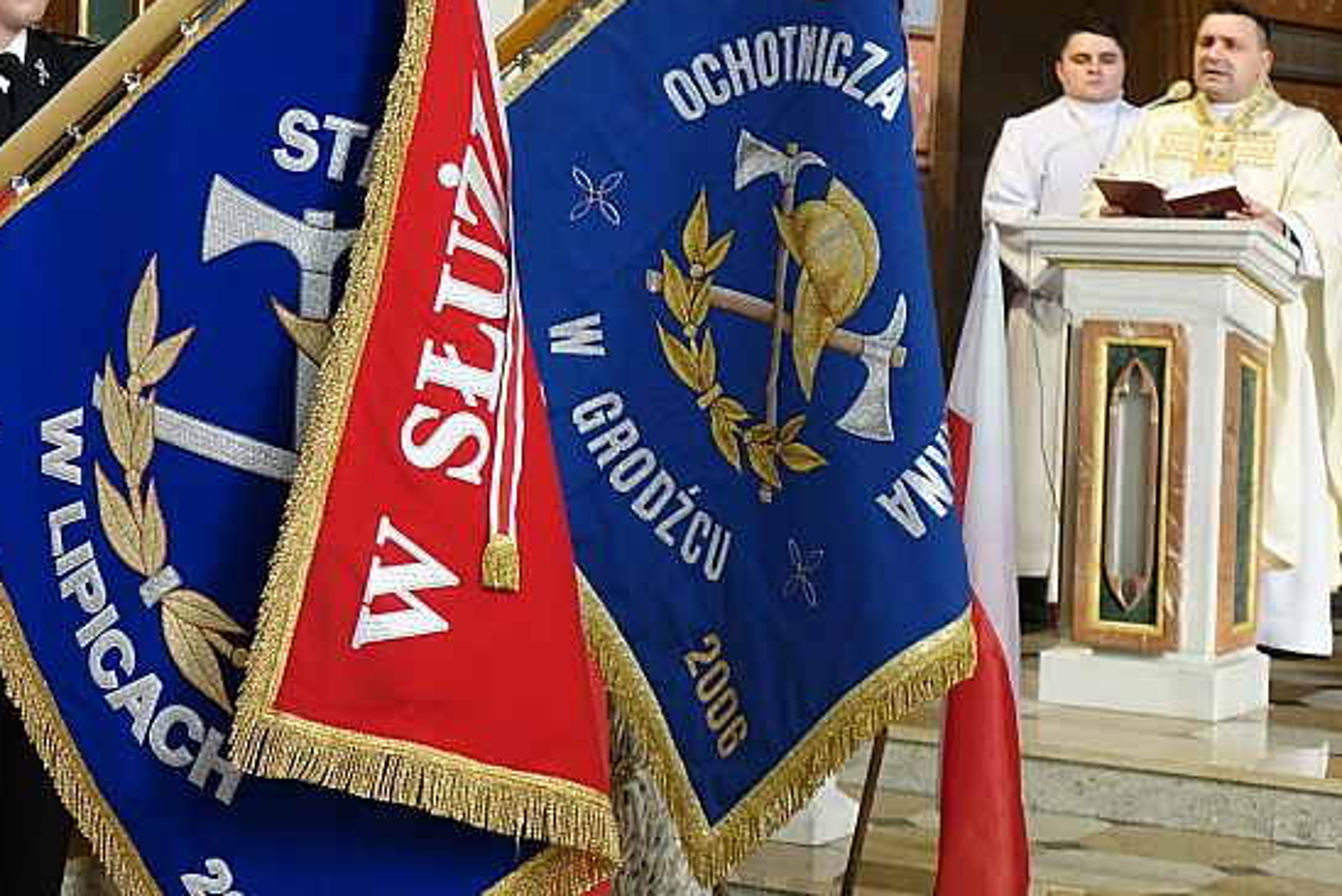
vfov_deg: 13.8
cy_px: 263
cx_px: 218
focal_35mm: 99
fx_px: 3692
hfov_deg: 20.3
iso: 800
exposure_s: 1/60
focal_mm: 19.37
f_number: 2.8
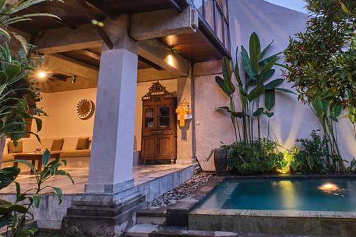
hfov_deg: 74.9
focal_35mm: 23
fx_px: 227
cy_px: 67
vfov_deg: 53.3
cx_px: 220
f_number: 16
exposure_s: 2.5
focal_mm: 10
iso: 160
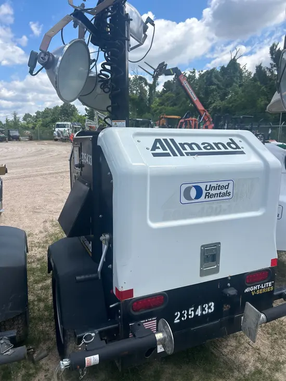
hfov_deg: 53.1
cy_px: 190
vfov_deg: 67.3
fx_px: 286
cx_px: 143
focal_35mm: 26
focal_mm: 5.7
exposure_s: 1/3257
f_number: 1.5
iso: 50
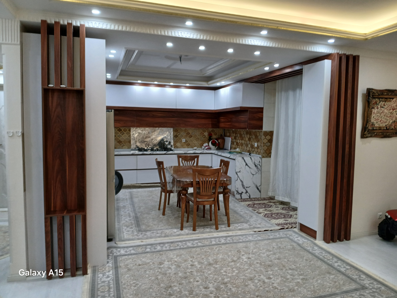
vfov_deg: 53.1
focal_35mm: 26
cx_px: 198
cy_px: 149
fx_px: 298
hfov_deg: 67.3
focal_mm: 3.98
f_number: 1.8
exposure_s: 1/50
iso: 80
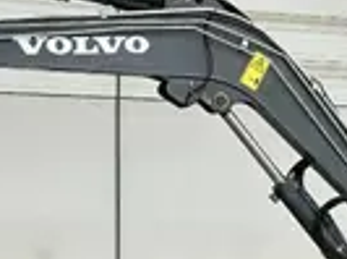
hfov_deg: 18.4
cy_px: 241
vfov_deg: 13.9
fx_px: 1050
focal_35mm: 105
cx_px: 331
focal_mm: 3
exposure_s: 1/60
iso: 100
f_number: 1.8
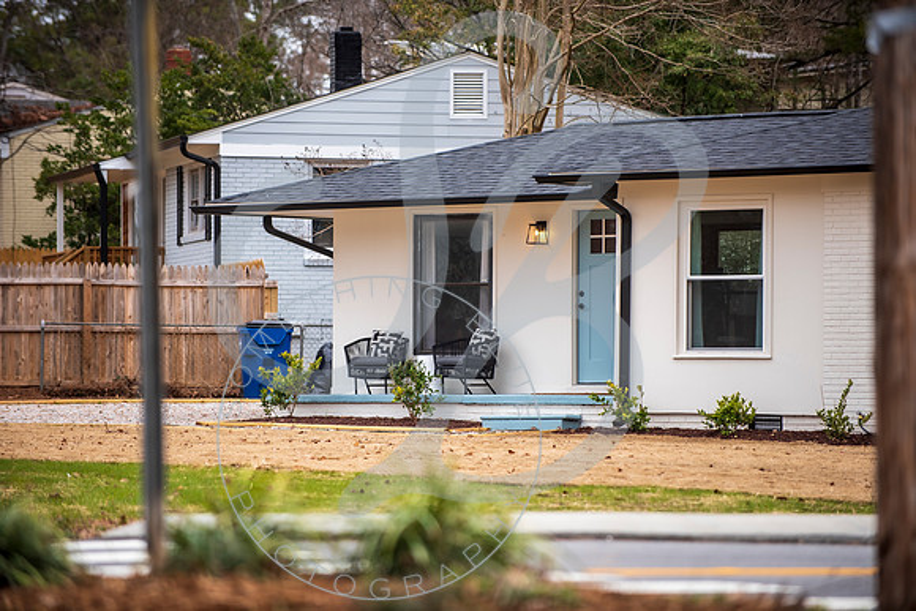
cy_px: 306
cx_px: 457
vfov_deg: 6.9
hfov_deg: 10.3
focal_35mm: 200
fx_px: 5101
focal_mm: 200
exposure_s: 1/640
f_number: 2.8
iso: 200
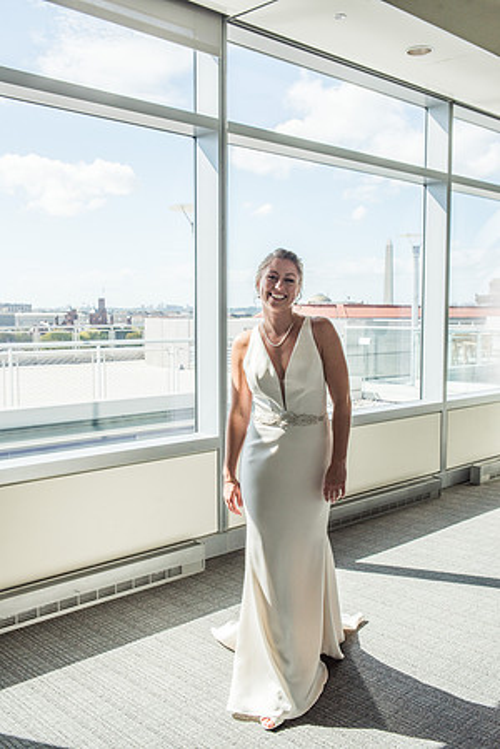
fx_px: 792
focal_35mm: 38
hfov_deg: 35.1
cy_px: 374
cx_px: 250
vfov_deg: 50.7
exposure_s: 1/640
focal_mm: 38
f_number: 7.1
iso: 200
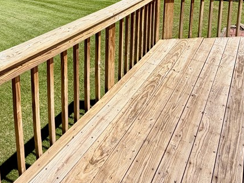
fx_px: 240
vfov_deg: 36.8
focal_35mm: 34
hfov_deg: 51.1
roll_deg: +1.5
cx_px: 53
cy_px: -6
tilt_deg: -10.8
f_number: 2.2
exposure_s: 1/779
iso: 20
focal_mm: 2.22
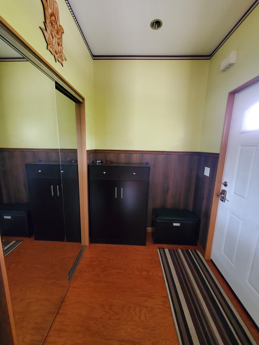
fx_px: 130
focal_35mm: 13
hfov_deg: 89.9
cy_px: 172
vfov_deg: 106.2
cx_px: 130
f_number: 2.2
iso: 800
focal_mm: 1.8
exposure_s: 1/15
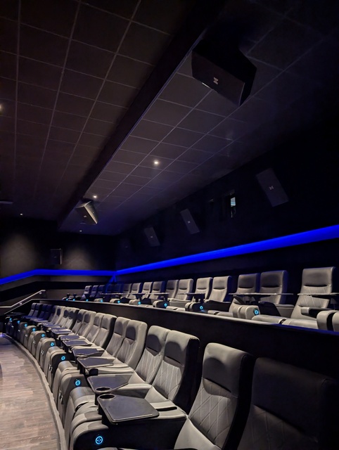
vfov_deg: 71.5
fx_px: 313
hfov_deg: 56.9
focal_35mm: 24
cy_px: 225
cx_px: 170
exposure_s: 1/2.73
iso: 653
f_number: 1.68
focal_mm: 6.9
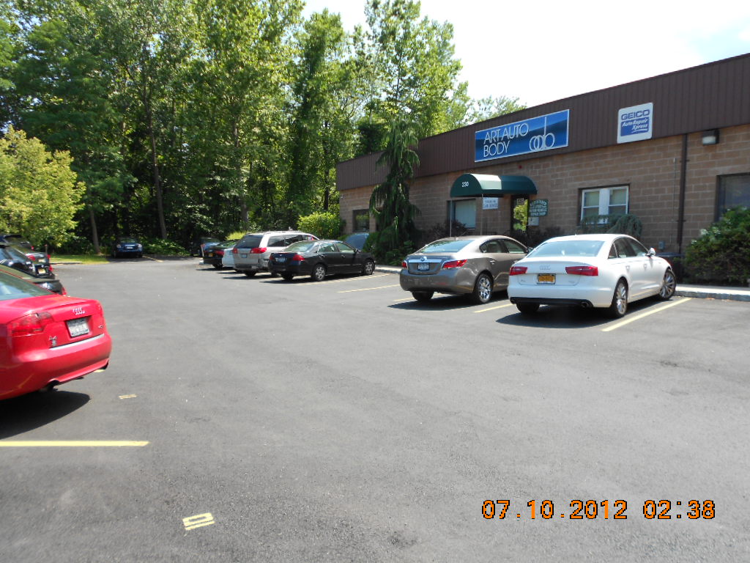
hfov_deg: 67.3
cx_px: 375
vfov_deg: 53.1
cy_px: 282
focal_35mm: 26
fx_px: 563
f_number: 3.2
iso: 80
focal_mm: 4.6
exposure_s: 1/400
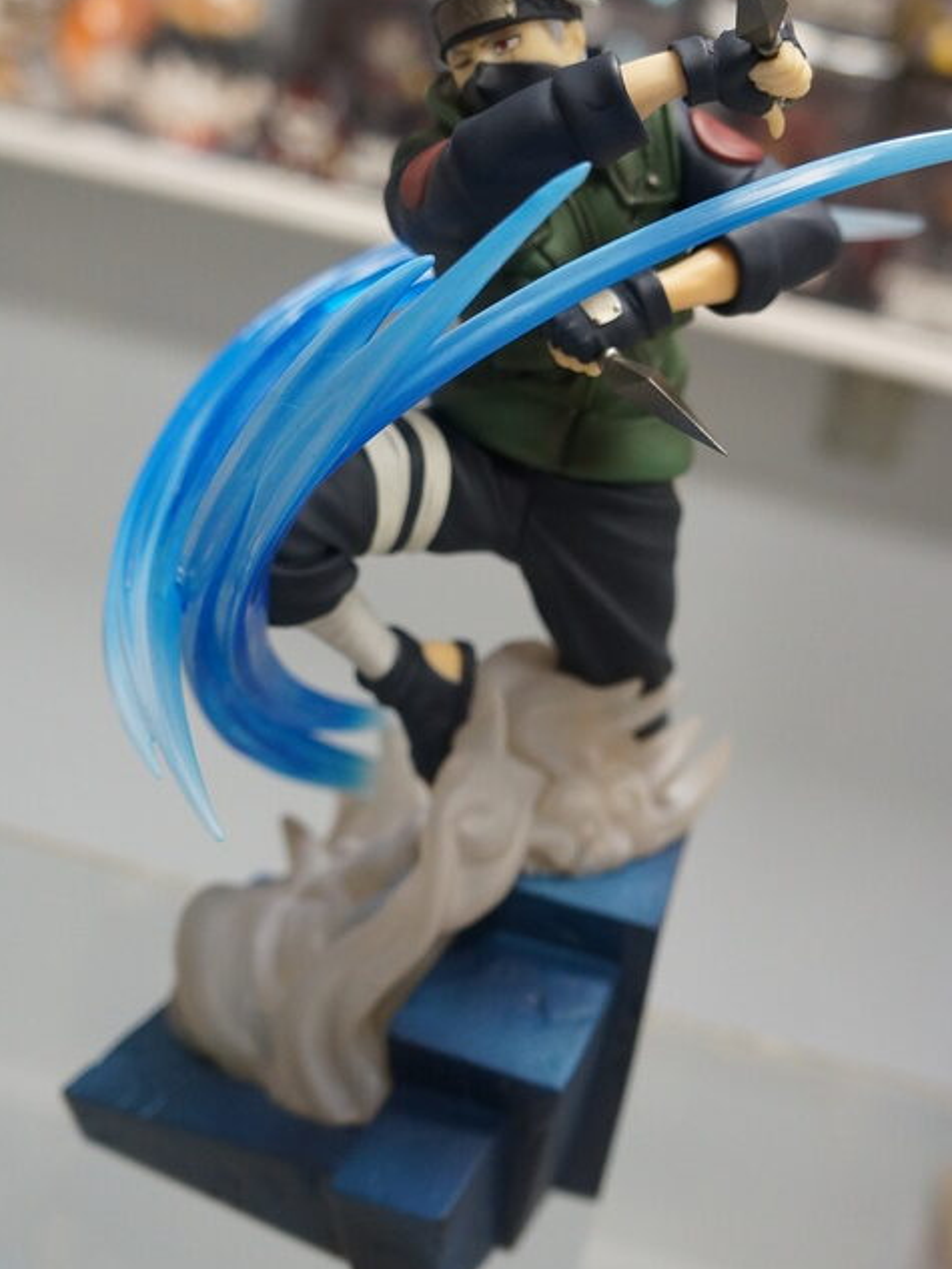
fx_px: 1751
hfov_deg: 30.4
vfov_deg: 39.8
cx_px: 561
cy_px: 609
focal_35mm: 48
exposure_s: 1/60
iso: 1250
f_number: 4
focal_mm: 21
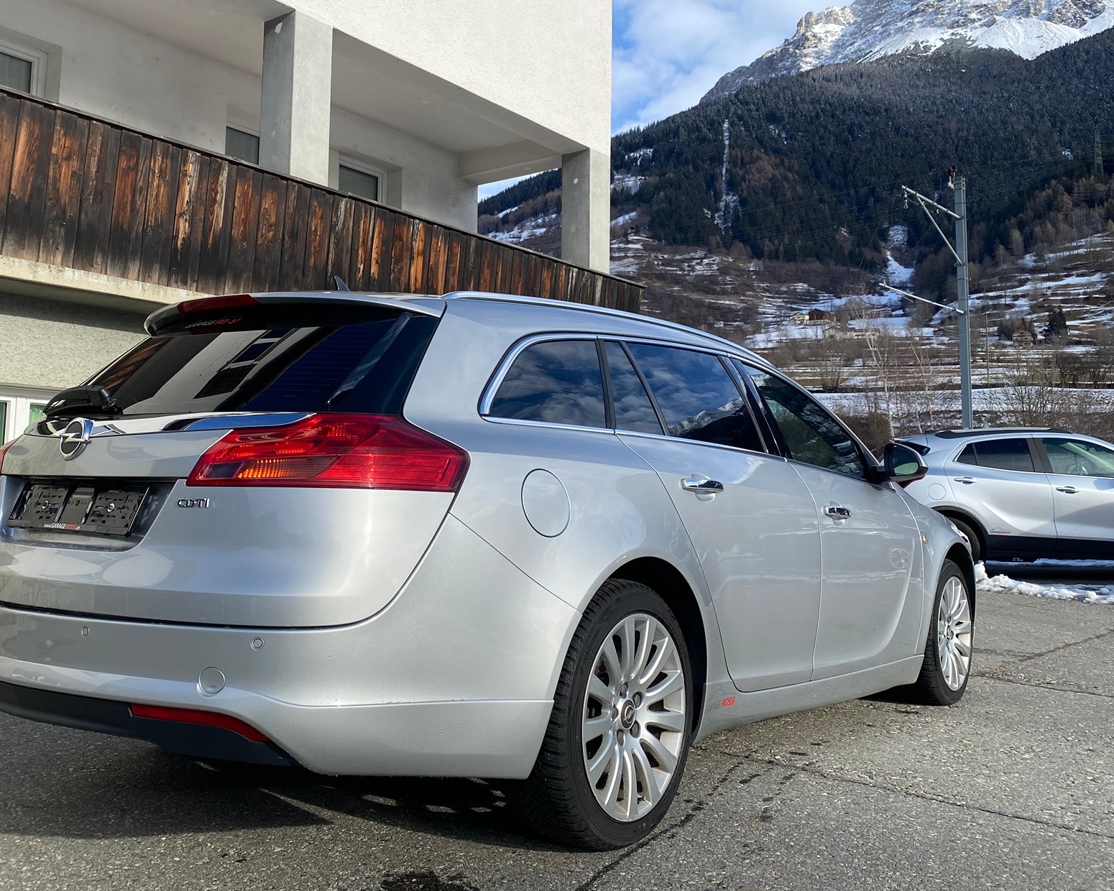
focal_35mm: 33
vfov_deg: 44.4
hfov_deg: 54.1
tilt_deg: +5.7
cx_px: 510
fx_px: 1088
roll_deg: -0.6
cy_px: 369
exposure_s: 1/1898
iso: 32
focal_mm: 4.25
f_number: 1.8
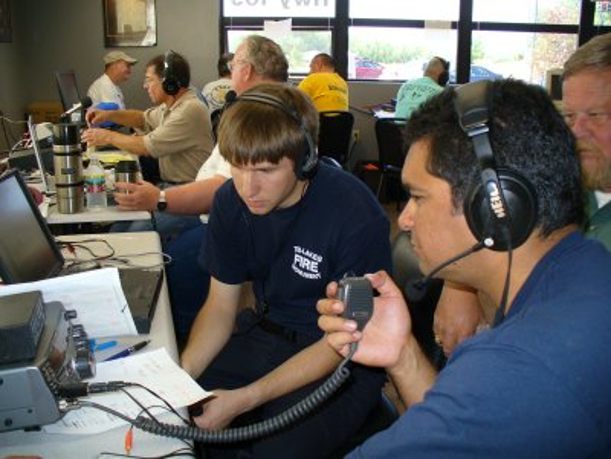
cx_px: 306
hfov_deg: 50.1
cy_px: 230
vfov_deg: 38.7
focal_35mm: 37
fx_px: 653
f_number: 2.8
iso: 100
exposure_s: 1/60
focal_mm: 6.1
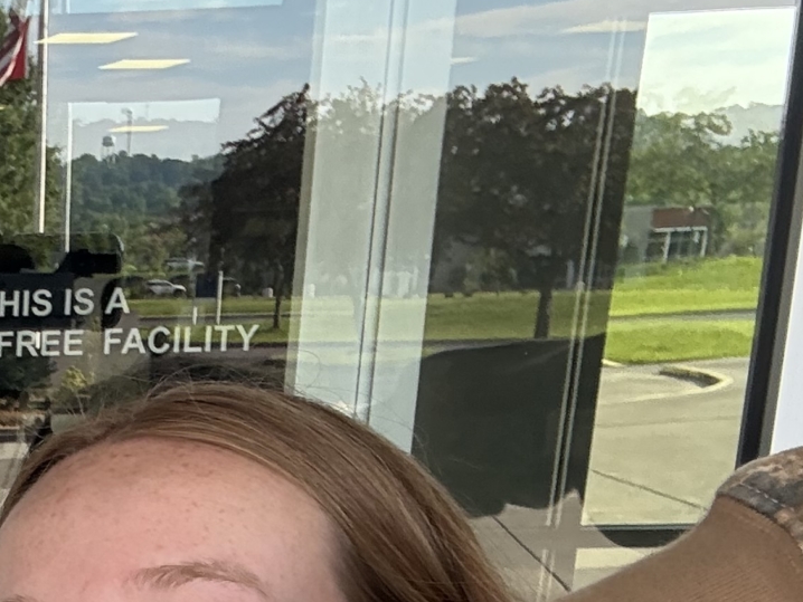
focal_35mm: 82
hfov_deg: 20.4
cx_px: -398
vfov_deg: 16.5
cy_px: 879
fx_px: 1903
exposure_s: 1/192
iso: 32
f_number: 1.9
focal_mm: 2.69
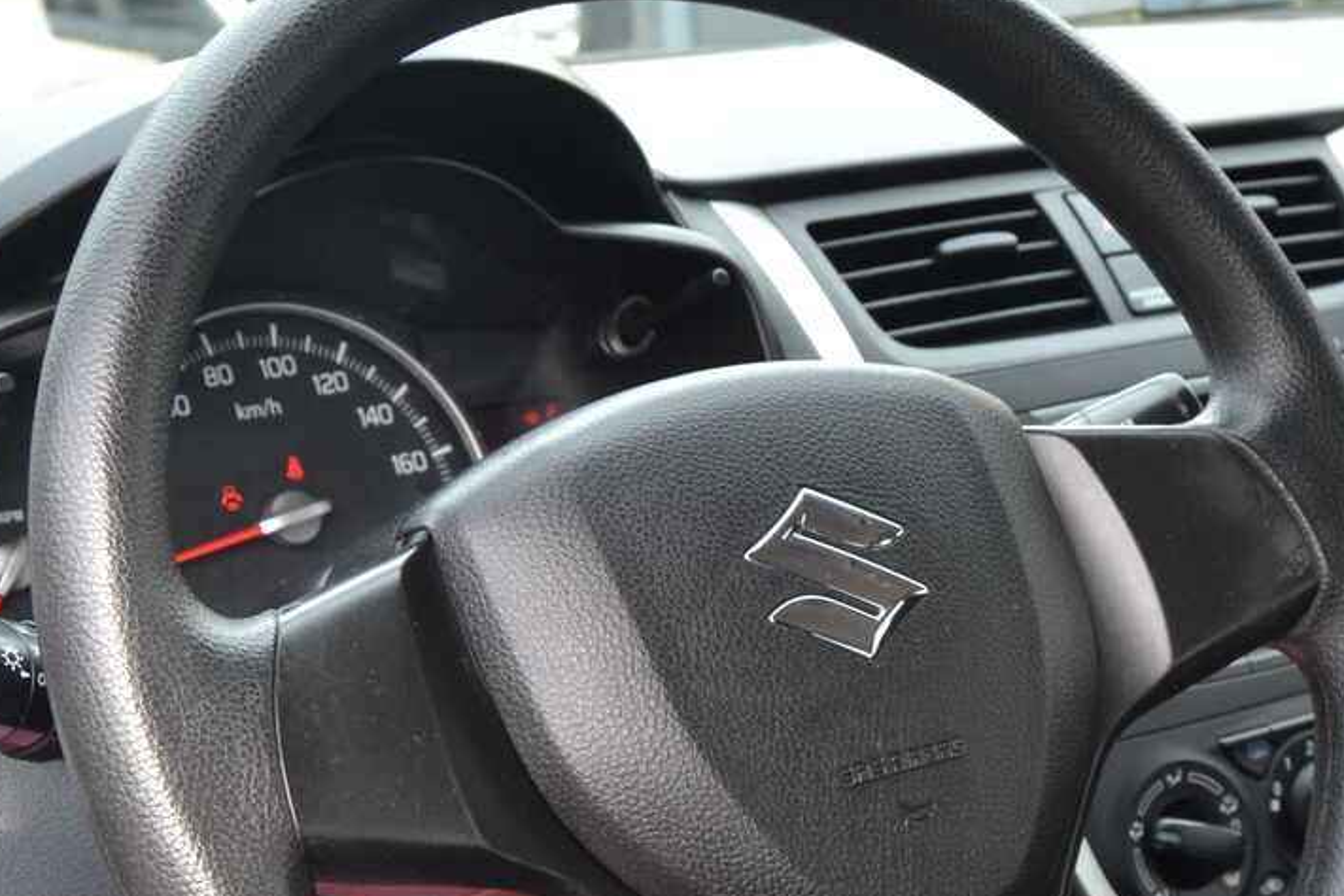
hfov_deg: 24.7
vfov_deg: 16.6
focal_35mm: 81
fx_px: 3024
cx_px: 1060
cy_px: 803
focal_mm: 20
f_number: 5.6
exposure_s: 1/125
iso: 250
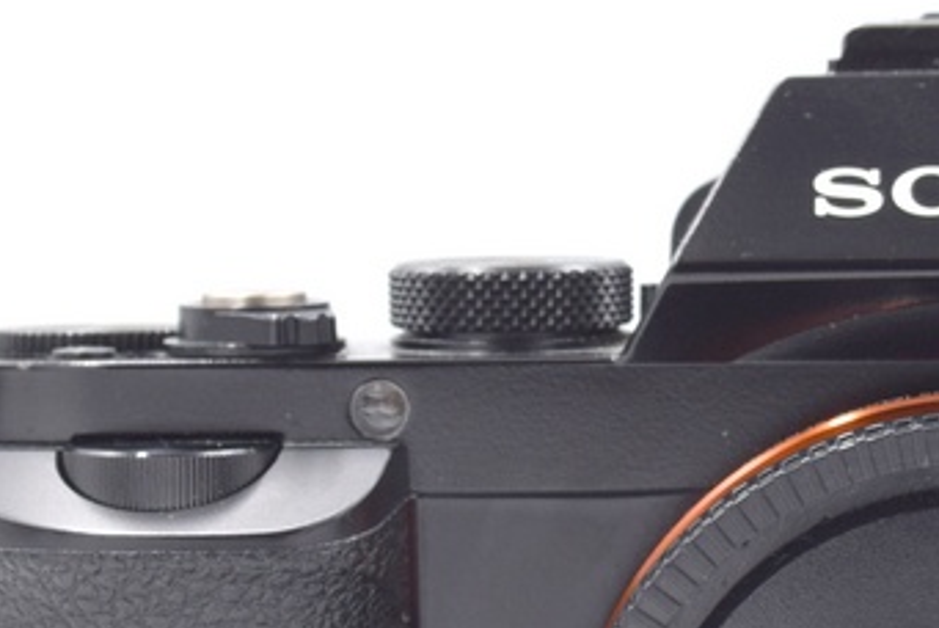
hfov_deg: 10.6
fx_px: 5038
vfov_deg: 7.1
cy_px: 646
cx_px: 818
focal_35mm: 193
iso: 400
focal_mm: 44
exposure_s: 1/125
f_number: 8
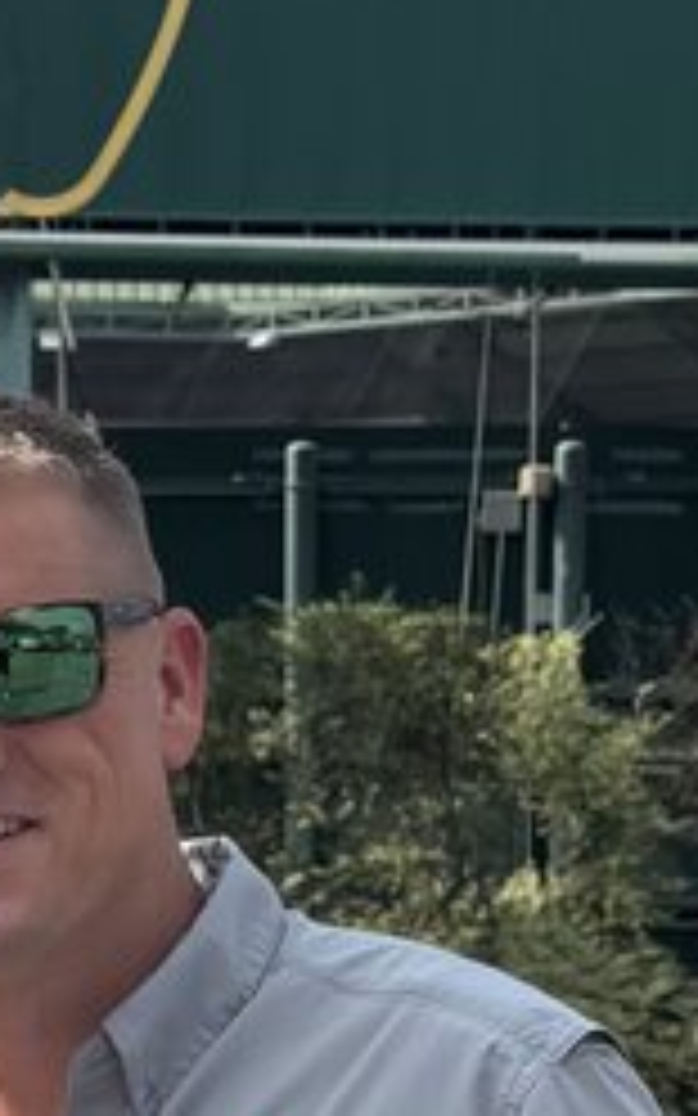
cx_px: 236
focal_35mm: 154
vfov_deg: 13.1
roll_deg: +0.1
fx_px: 4687
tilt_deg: -7.2
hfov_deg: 8.5
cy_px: 1444
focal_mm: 6.76
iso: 80
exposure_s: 1/3802
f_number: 1.78
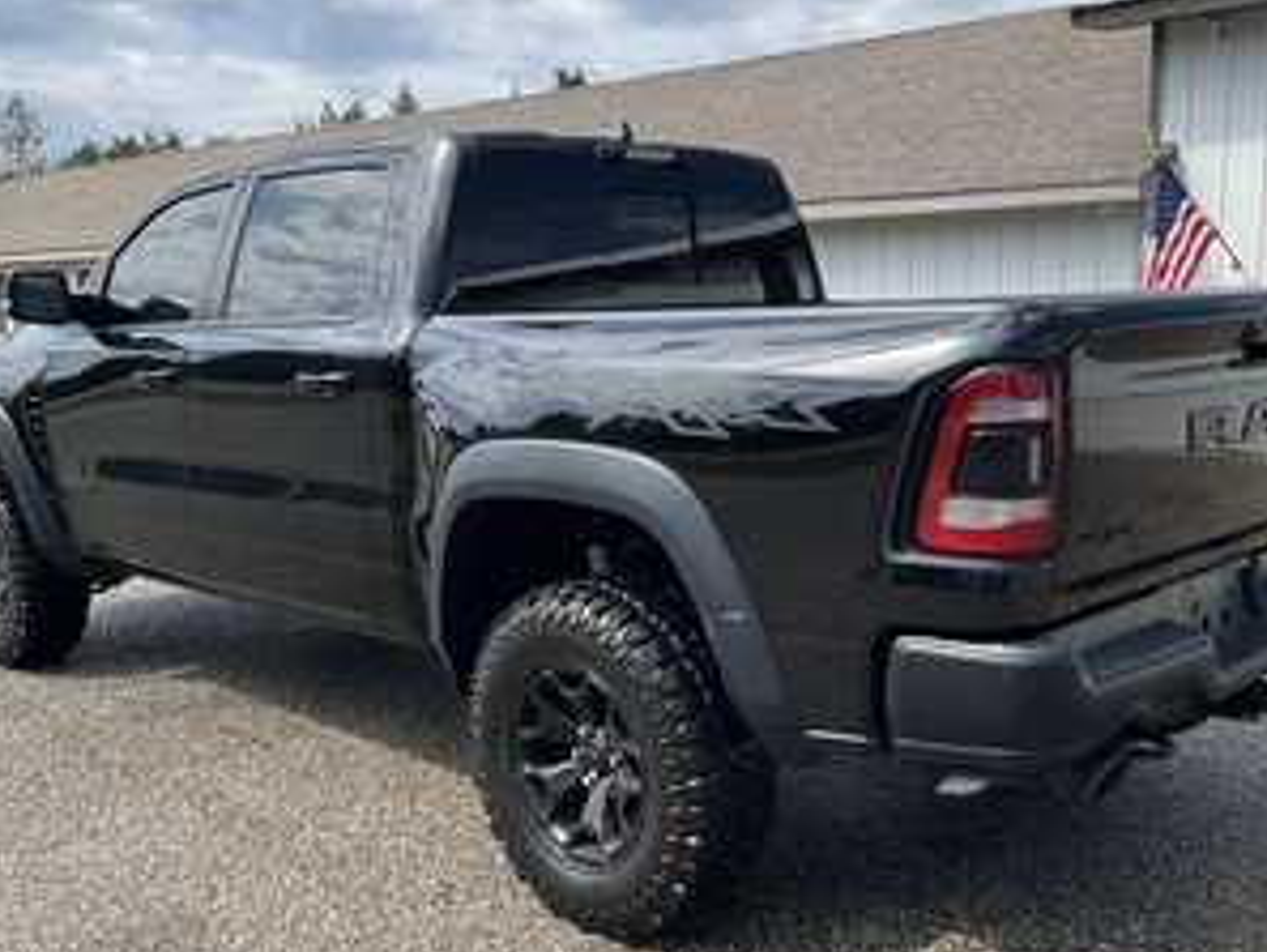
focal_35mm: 39
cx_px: 695
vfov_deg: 36.8
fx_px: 1428
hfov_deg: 47.8
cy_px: 491
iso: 25
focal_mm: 3
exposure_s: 1/1342
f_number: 1.8
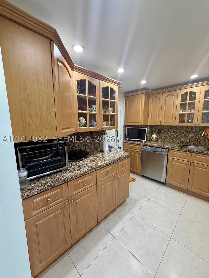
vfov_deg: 102.1
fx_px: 113
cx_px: 104
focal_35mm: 14
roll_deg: +0.4
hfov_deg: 85.7
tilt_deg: -7.6
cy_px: 139
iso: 250
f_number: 2.2
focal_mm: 2.22
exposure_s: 1/120
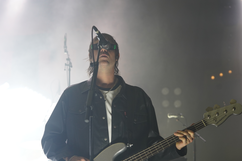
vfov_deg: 19.5
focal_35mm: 70
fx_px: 471
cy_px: 80
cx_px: 121
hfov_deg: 28.8
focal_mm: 70
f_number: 3.5
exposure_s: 1/160
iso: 1600
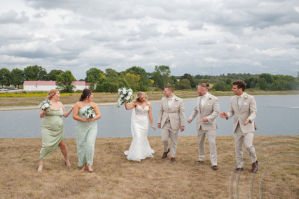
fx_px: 315
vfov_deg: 35.1
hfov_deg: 50.8
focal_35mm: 38
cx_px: 146
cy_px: 95
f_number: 3.5
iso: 100
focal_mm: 35
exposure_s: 1/1000
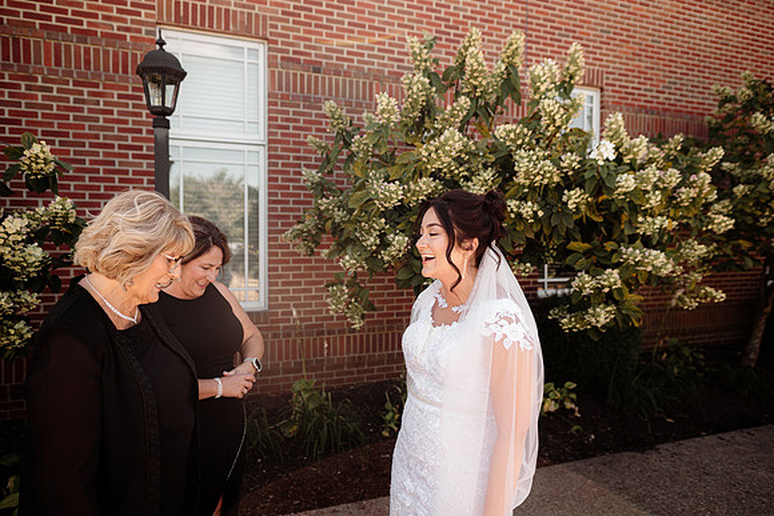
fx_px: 516
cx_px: 387
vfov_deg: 53.2
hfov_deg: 73.7
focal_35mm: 24
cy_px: 258
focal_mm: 24
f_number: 2.8
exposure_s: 1/640
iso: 250
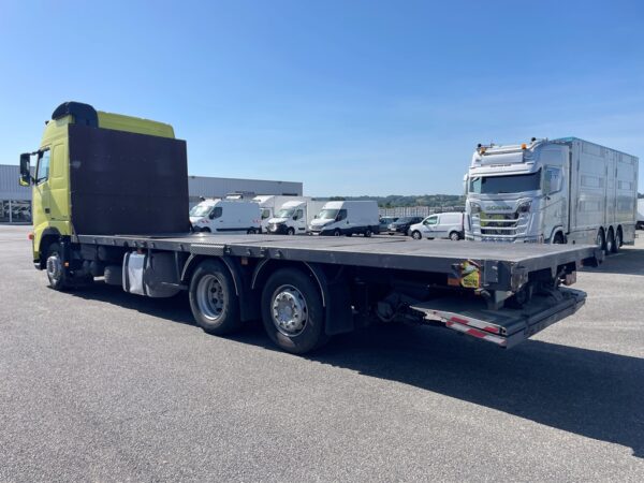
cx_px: 322
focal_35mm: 26
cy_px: 242
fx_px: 484
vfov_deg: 53.1
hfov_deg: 67.3
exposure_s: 1/3731
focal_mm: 4.2
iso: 32
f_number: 1.6
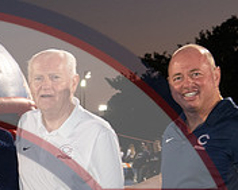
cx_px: -74
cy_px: 271
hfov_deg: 11.6
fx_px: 1142
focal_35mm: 162
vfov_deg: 9.3
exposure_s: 1/60
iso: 1400
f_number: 7.1
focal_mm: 45
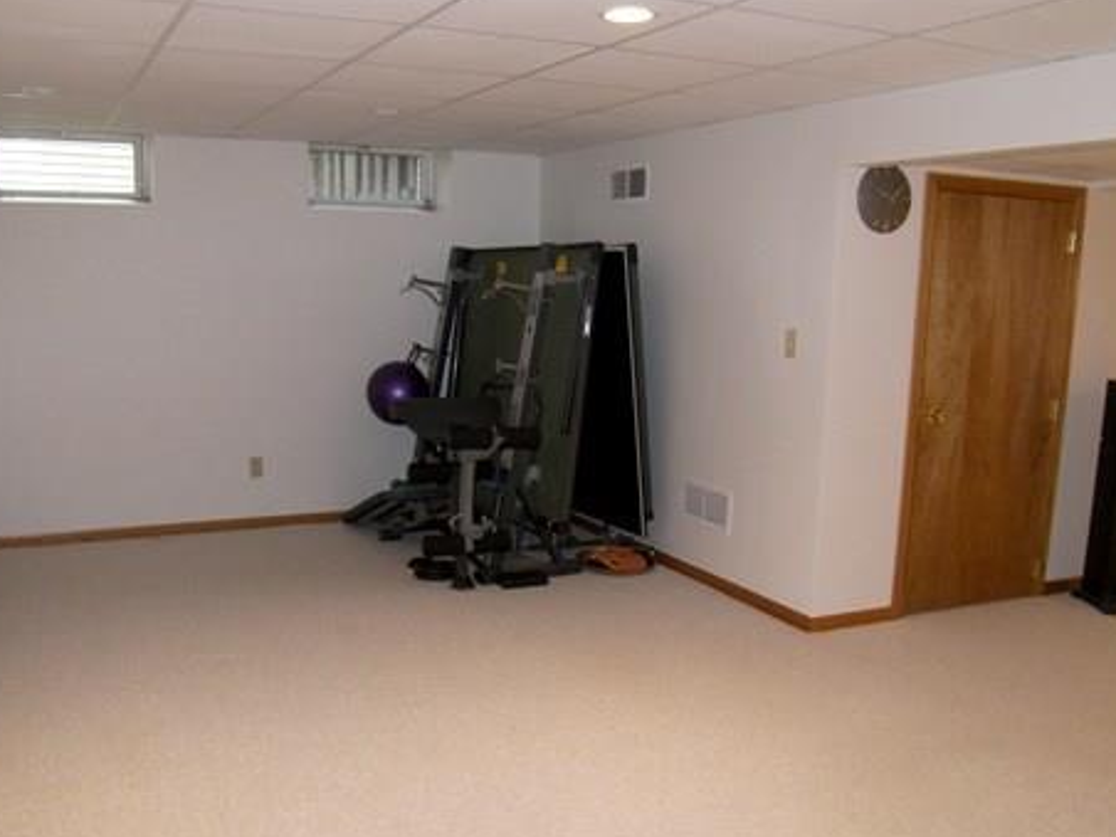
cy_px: 496
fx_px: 1096
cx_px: 516
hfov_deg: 53.9
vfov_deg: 41.6
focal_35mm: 34
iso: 100
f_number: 2.8
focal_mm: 5
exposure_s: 1/30
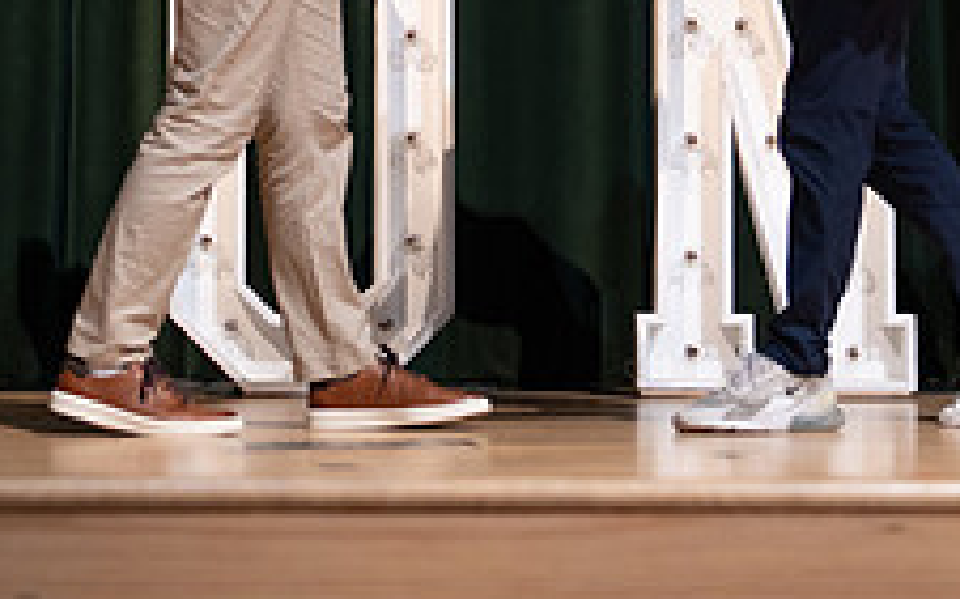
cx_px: 531
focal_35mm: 146
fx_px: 3818
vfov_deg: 8.9
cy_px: -110
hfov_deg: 14.3
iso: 500
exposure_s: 1/320
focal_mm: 50
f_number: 1.2
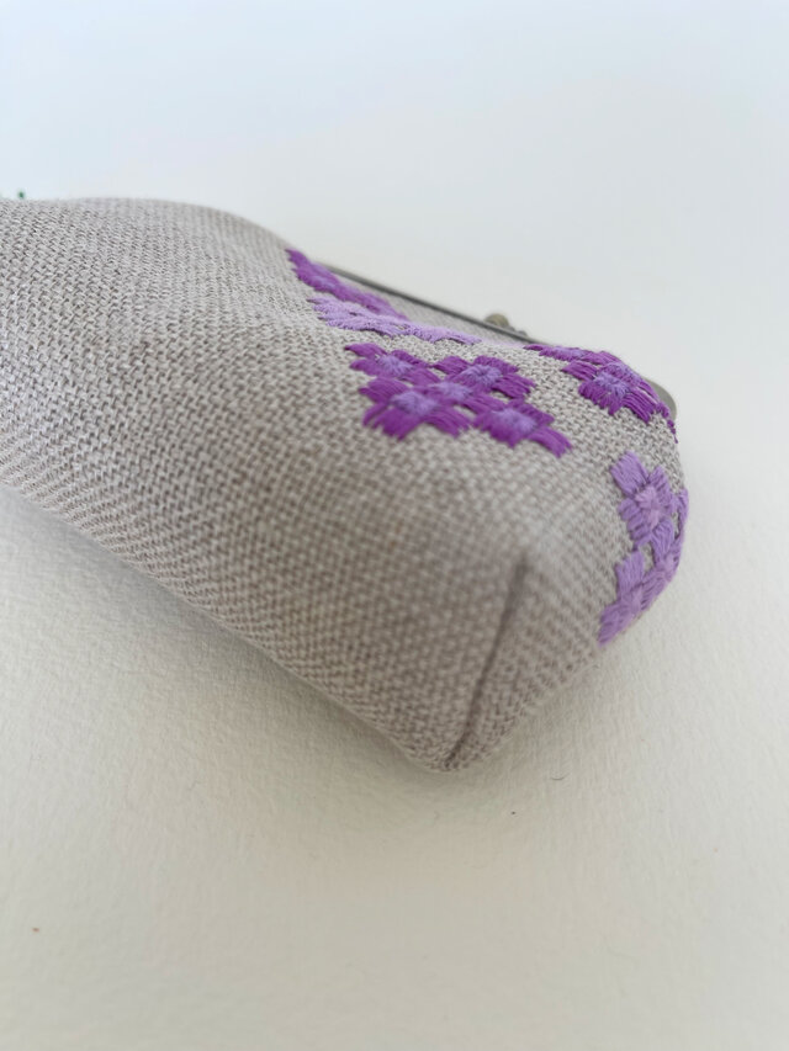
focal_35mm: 25
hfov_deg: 54.9
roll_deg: -1.0
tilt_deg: -44.2
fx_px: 760
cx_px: 394
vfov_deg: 69.4
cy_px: 526
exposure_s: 1/201
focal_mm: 5.1
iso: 32
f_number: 1.6
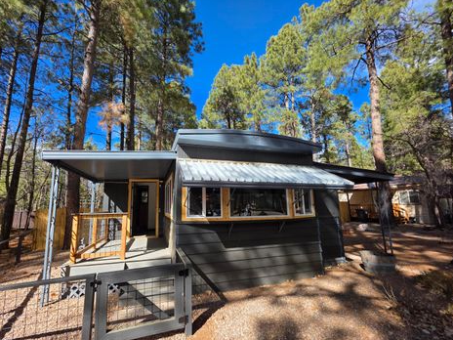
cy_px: 180
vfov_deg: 85.6
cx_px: 212
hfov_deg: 101.9
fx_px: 183
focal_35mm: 14
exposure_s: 1/829
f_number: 1.9
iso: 40
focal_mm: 2.2
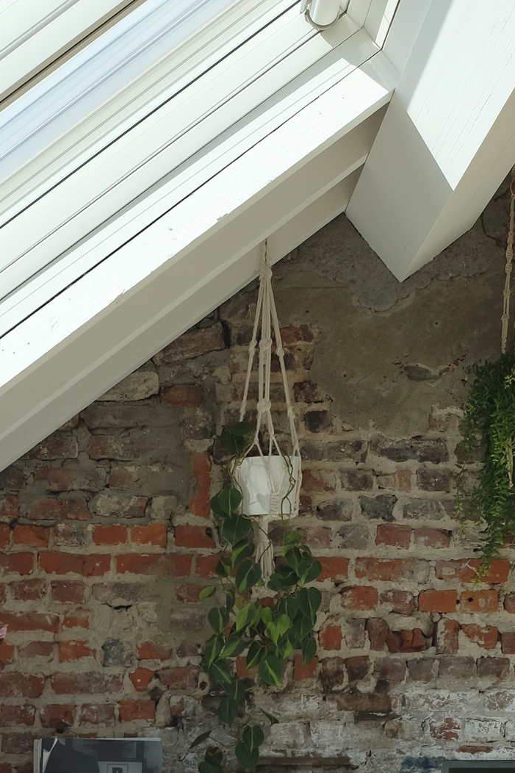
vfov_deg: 25.3
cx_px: 24
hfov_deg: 17.4
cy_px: 737
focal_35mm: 77
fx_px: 1653
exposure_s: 1/250
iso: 200
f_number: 5
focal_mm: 18
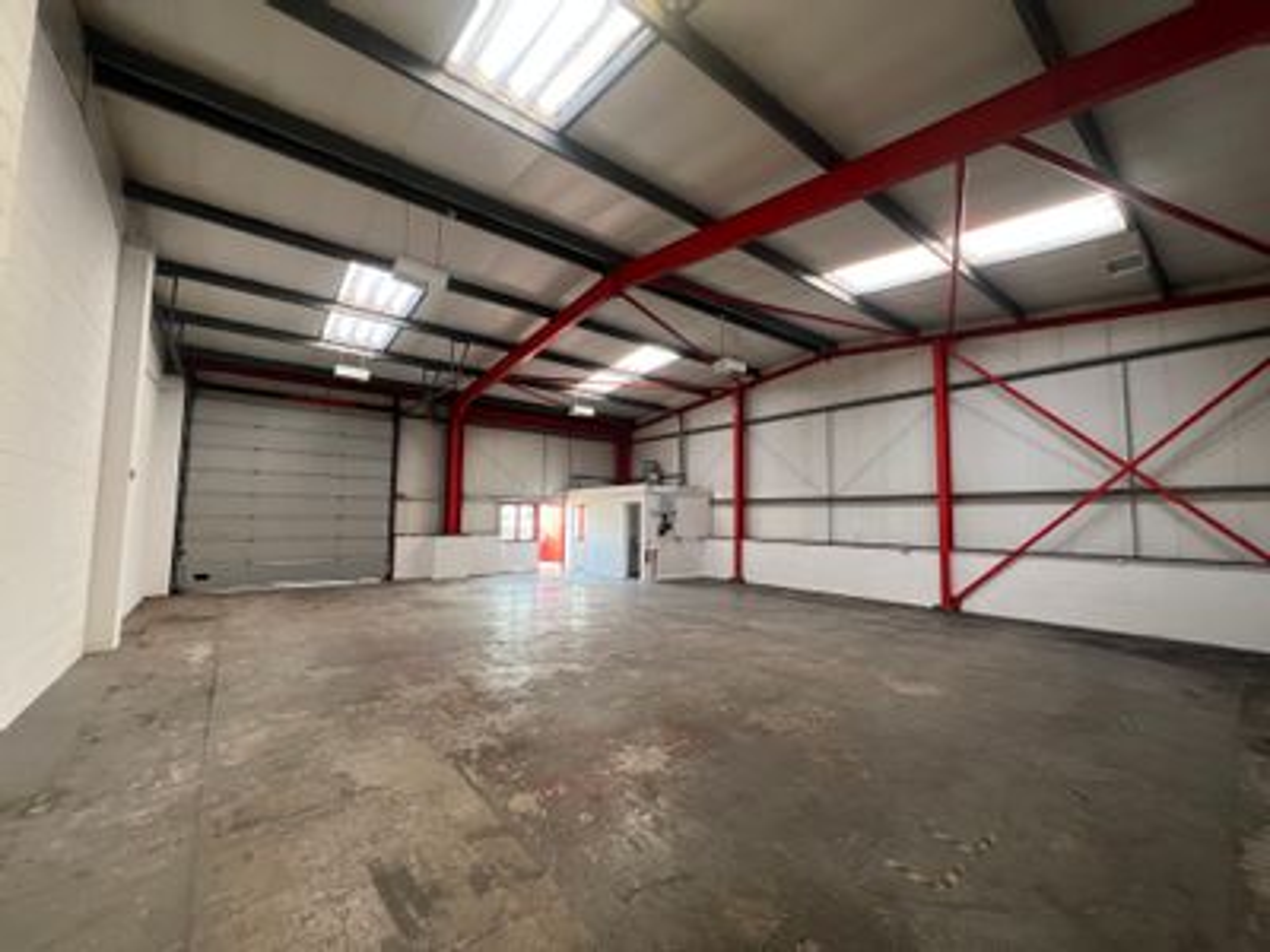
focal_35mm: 13
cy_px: 476
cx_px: 635
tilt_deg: +4.3
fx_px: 477
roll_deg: -0.6
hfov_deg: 106.2
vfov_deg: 89.9
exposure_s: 1/99
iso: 250
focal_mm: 1.57
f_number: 1.8
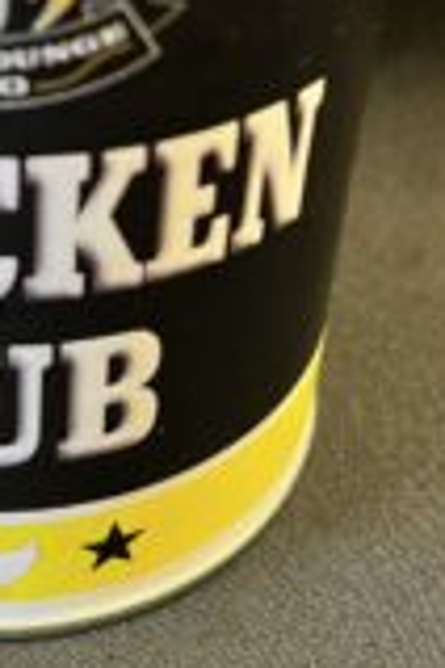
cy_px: 80
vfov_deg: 28.6
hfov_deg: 19.4
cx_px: -13
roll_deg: -0.9
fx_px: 1261
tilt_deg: -31.9
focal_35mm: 68
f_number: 1.6
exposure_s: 1/50
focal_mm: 5.1
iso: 320
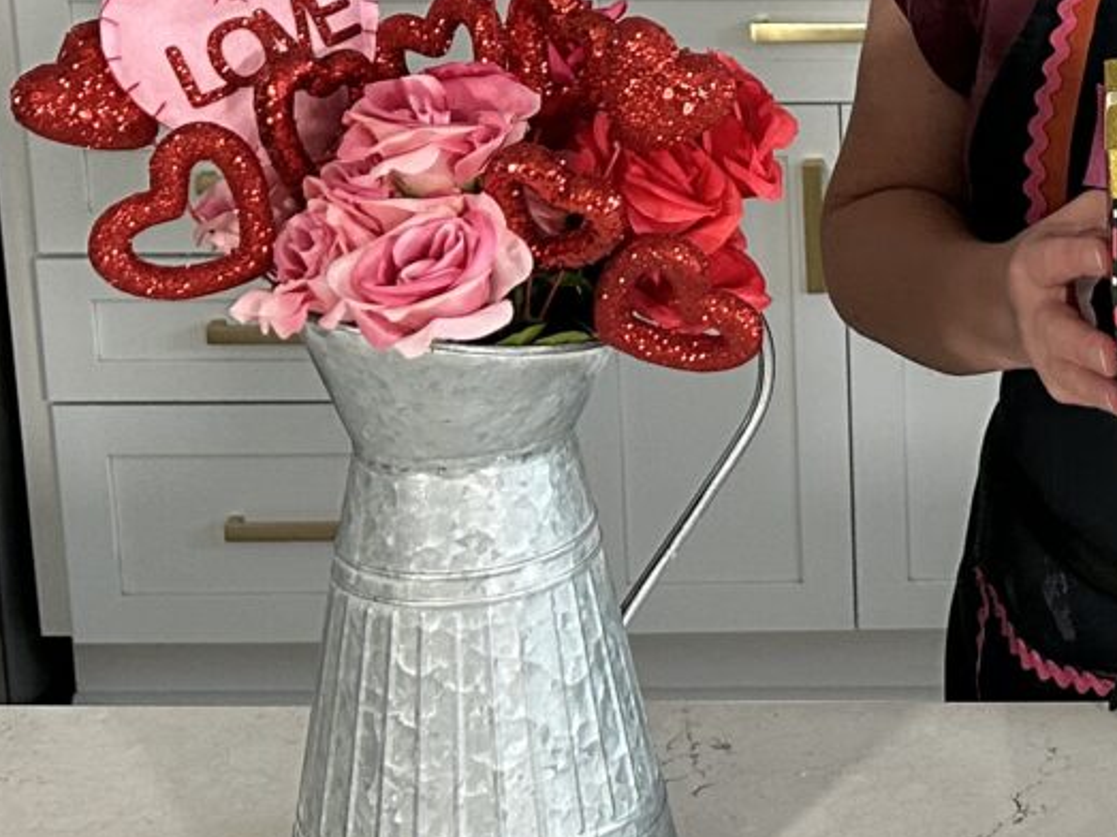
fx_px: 3033
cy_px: -21
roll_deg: +0.4
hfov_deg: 19.8
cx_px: 1284
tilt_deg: -12.8
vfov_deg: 15.4
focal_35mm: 94
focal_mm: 6.86
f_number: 1.78
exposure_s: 1/92
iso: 250
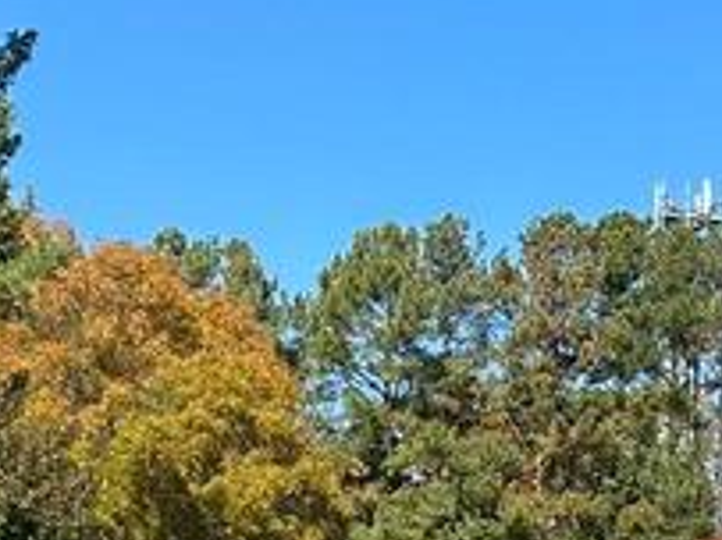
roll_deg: -1.4
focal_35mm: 121
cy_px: 938
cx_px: 523
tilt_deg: +0.8
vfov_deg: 11.4
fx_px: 2522
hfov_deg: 16.2
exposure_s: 1/2525
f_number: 1.78
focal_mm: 6.86
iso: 80
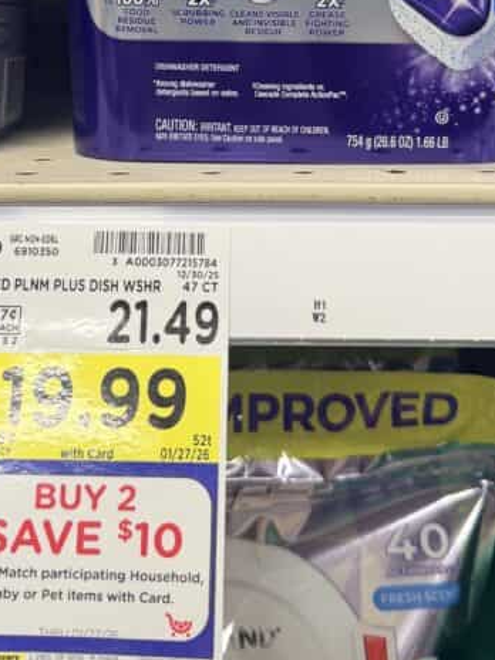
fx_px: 1011
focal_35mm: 53
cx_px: 232
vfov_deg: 34.4
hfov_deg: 27.5
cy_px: 80
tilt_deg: -4.3
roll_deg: -0.7
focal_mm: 6.76
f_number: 1.78
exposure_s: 1/121
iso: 160
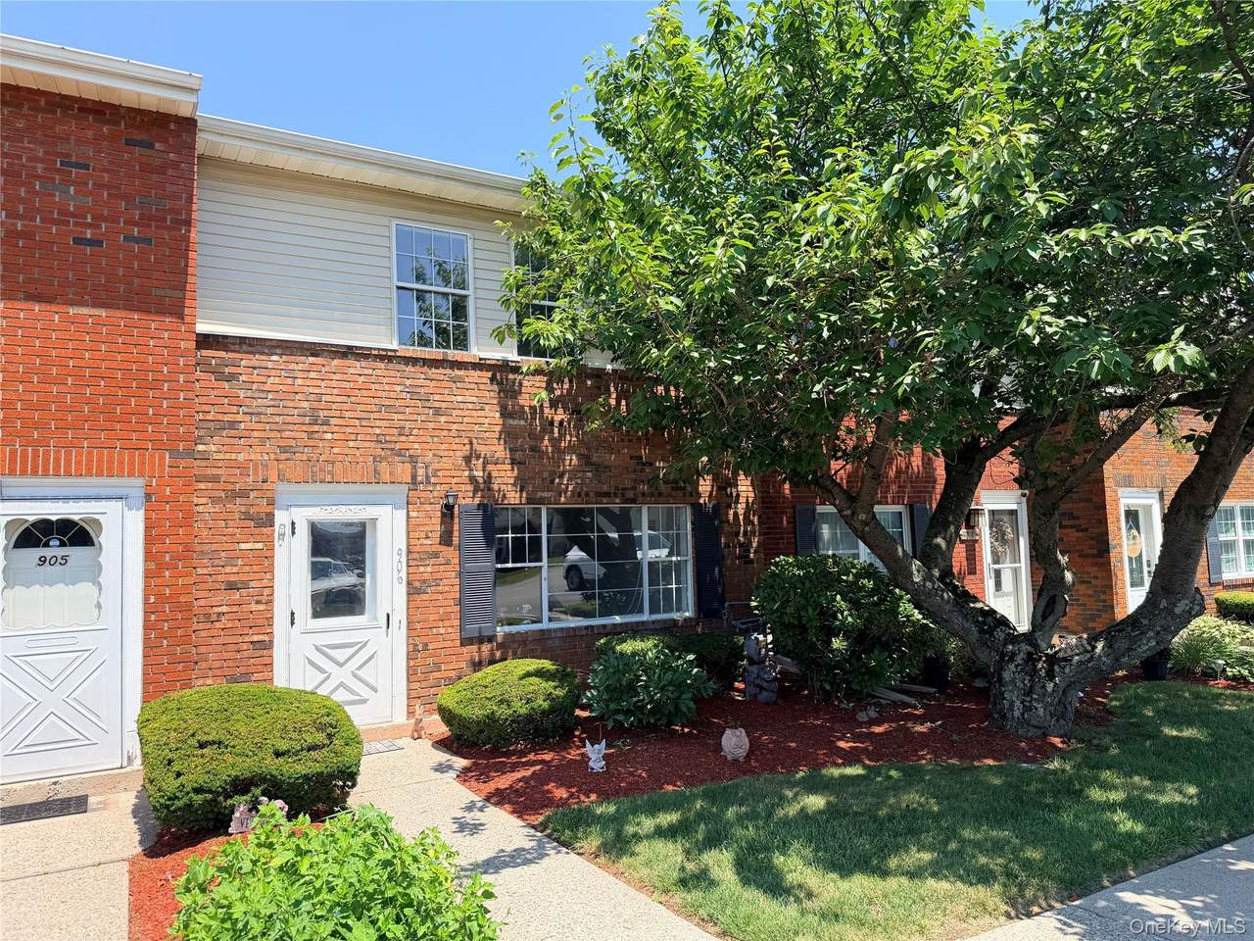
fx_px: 869
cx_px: 627
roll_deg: +2.2
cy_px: 470
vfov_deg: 56.8
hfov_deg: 71.6
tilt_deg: +6.2
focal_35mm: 24
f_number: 1.78
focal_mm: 6.76
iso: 80
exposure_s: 1/2169
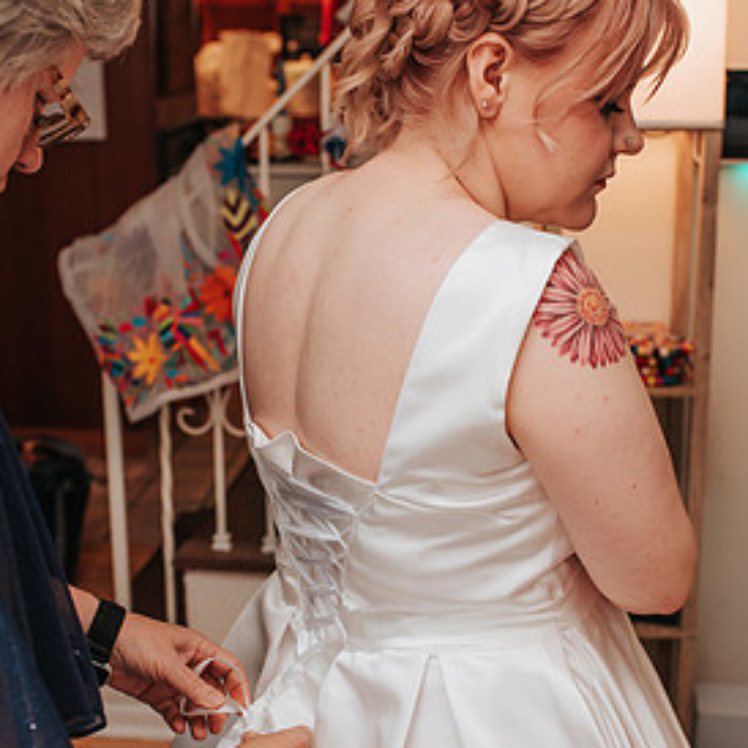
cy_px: 509
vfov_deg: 27.1
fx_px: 1540
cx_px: 336
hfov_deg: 27.3
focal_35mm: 63
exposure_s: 1/160
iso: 800
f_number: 4
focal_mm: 35
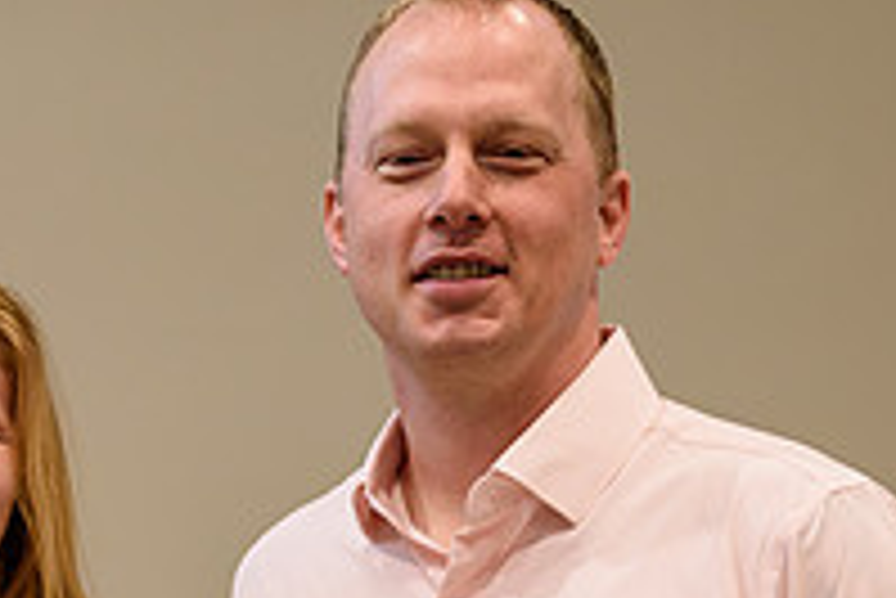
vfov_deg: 7.3
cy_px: 726
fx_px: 4657
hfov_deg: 10.9
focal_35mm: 187
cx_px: -70
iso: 1000
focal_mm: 62
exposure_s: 1/160
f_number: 2.8
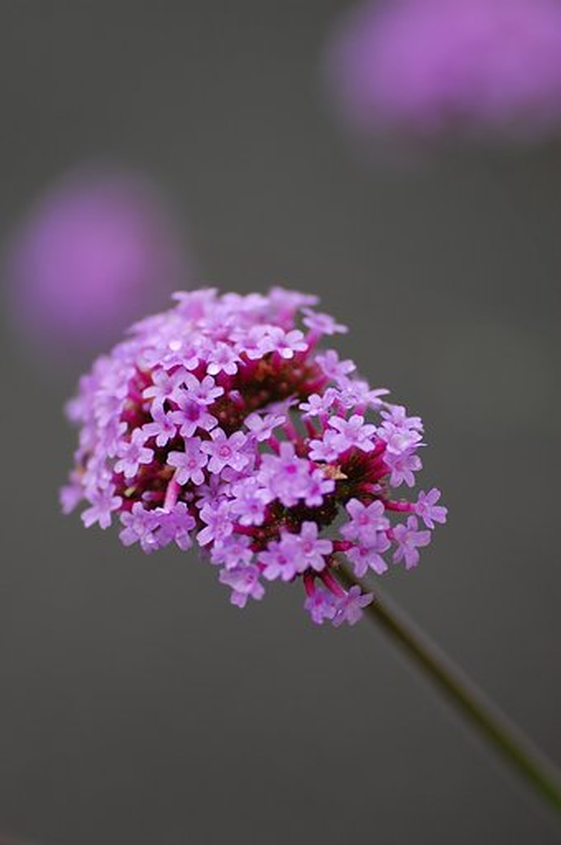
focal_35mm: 135
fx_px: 3164
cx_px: 280
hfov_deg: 10.1
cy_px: 422
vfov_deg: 15.2
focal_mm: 90
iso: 200
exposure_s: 1/500
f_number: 3.8
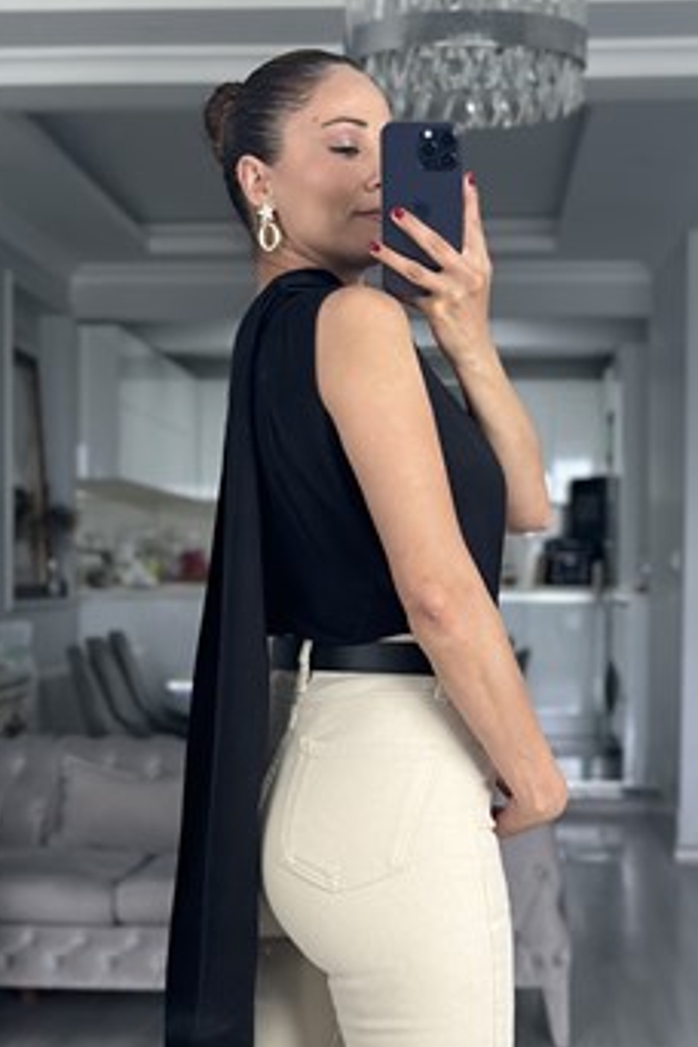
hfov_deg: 18.4
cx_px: 315
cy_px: 652
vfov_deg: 27.3
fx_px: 2152
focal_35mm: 74
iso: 125
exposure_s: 1/80
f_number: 1.78
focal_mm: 6.86
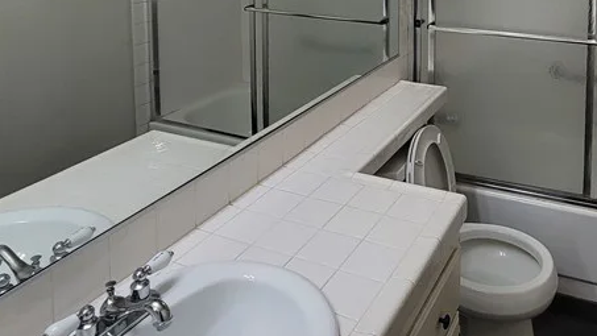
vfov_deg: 31.7
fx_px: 507
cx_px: 435
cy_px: -50
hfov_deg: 58.4
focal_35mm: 32
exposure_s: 1/120
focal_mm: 2.2
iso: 125
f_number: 2.2
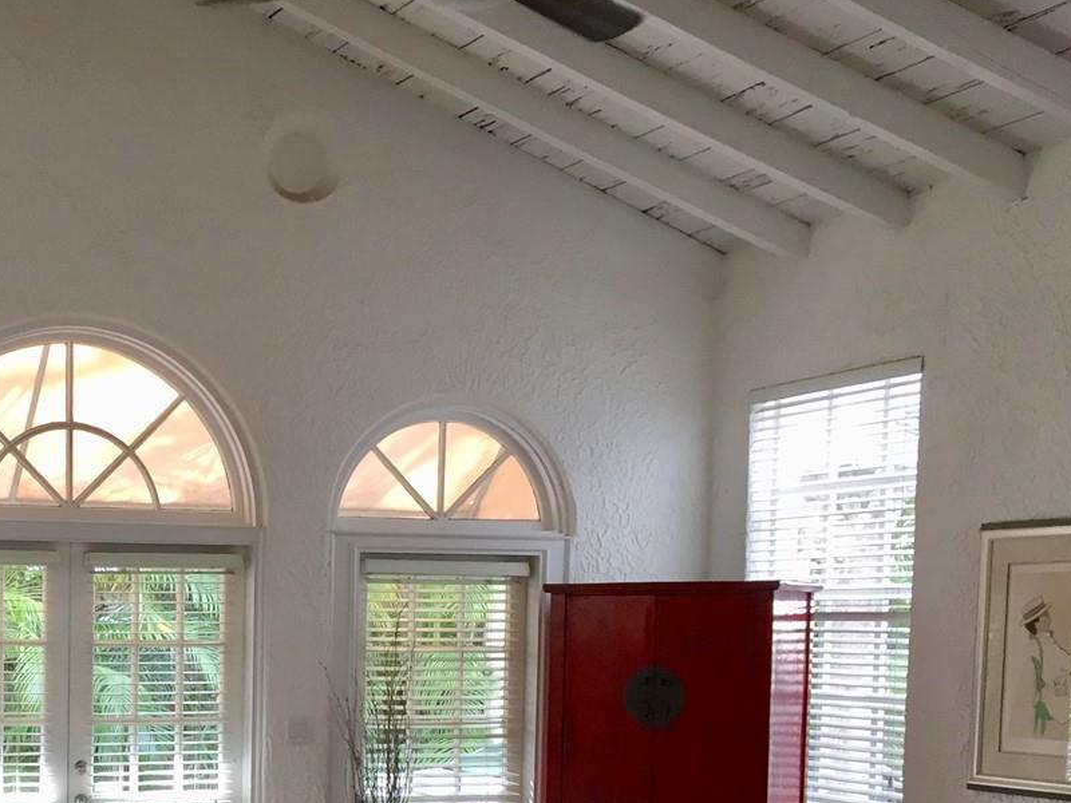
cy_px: 753
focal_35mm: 58
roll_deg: -1.3
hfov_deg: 31.2
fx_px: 1794
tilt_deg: -2.2
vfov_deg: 24.4
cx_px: 48
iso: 32
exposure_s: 1/30
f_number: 2.2
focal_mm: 4.15
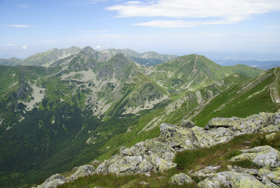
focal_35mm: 33
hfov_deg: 57.2
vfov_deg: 40.1
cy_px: 94
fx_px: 257
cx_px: 140
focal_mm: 22
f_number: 7.1
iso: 100
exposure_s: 1/100
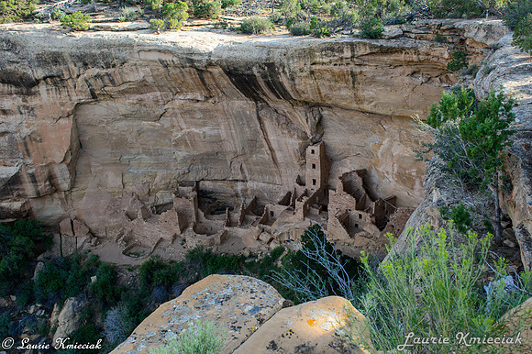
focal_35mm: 31
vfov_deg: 42.7
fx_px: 453
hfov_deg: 60.4
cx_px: 314
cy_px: 180
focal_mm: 26
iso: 450
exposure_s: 1/200
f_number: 8
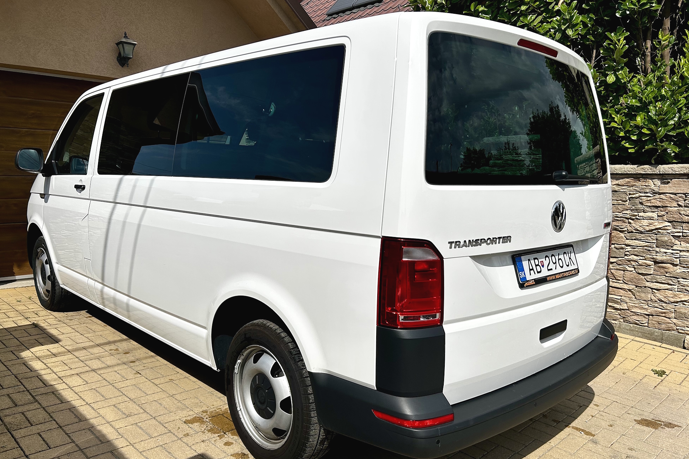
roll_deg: -0.4
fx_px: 536
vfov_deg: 46.3
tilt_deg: -8.3
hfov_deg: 65.5
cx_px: 356
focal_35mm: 28
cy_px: 256
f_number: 1.5
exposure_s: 1/9434
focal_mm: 5.7
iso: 50
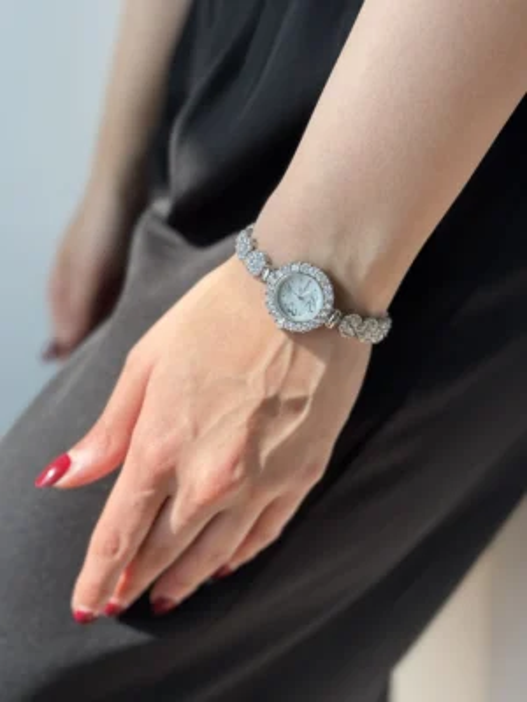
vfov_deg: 39.7
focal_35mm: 48
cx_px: 264
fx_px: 974
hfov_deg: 30.3
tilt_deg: -16.7
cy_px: 351
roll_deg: +2.2
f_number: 1.78
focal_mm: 6.76
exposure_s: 1/200
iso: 50
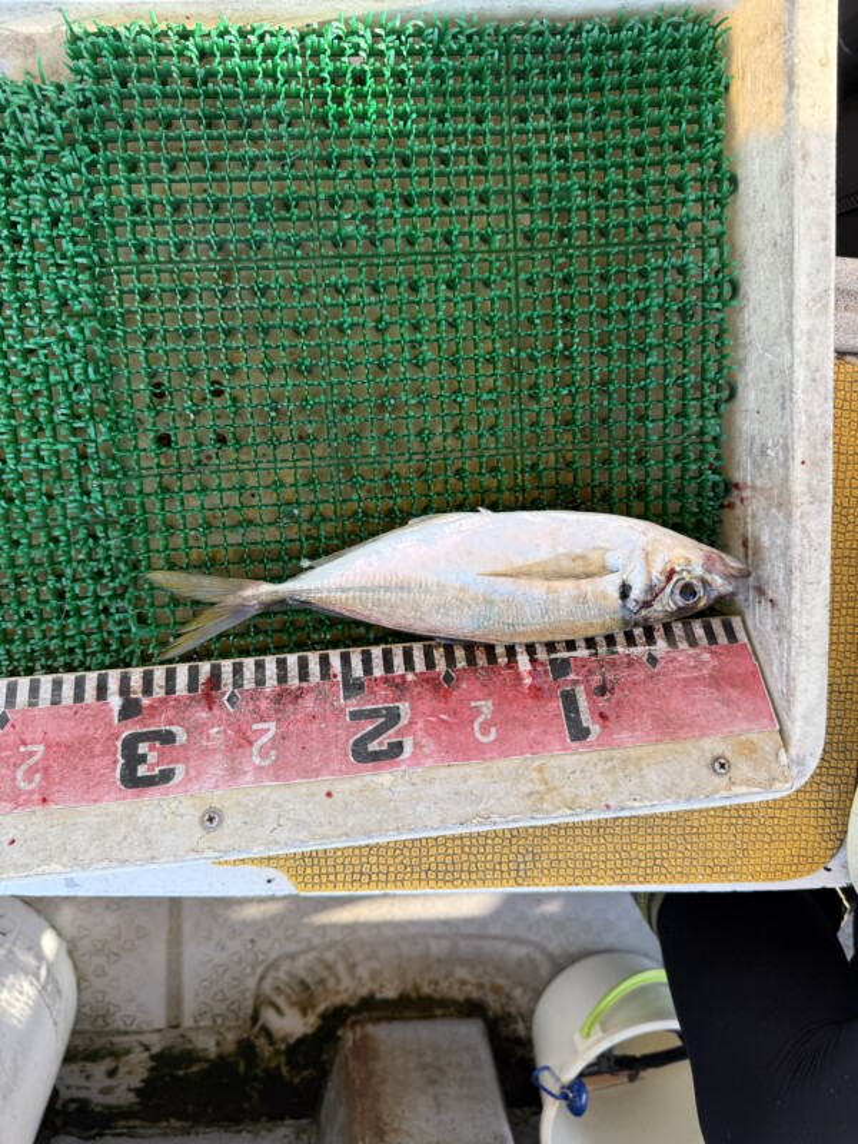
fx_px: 793
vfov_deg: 71.6
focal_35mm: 24
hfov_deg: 56.8
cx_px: 429
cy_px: 572
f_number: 1.78
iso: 80
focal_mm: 6.76
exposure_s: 1/524
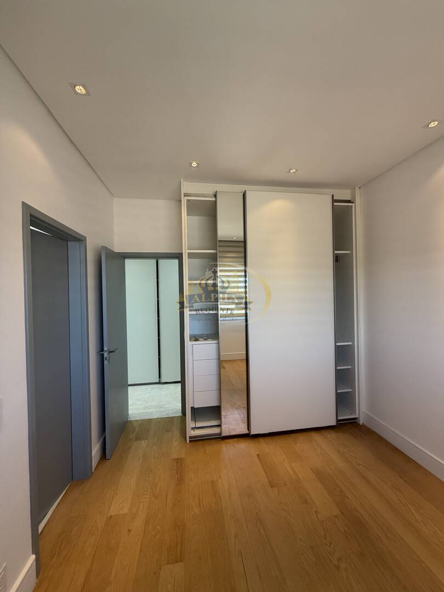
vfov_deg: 102.1
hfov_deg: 85.7
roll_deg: +0.6
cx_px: 222
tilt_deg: +0.4
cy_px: 296
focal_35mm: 14
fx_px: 239
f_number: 2.2
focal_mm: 2.22
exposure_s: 1/121
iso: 200
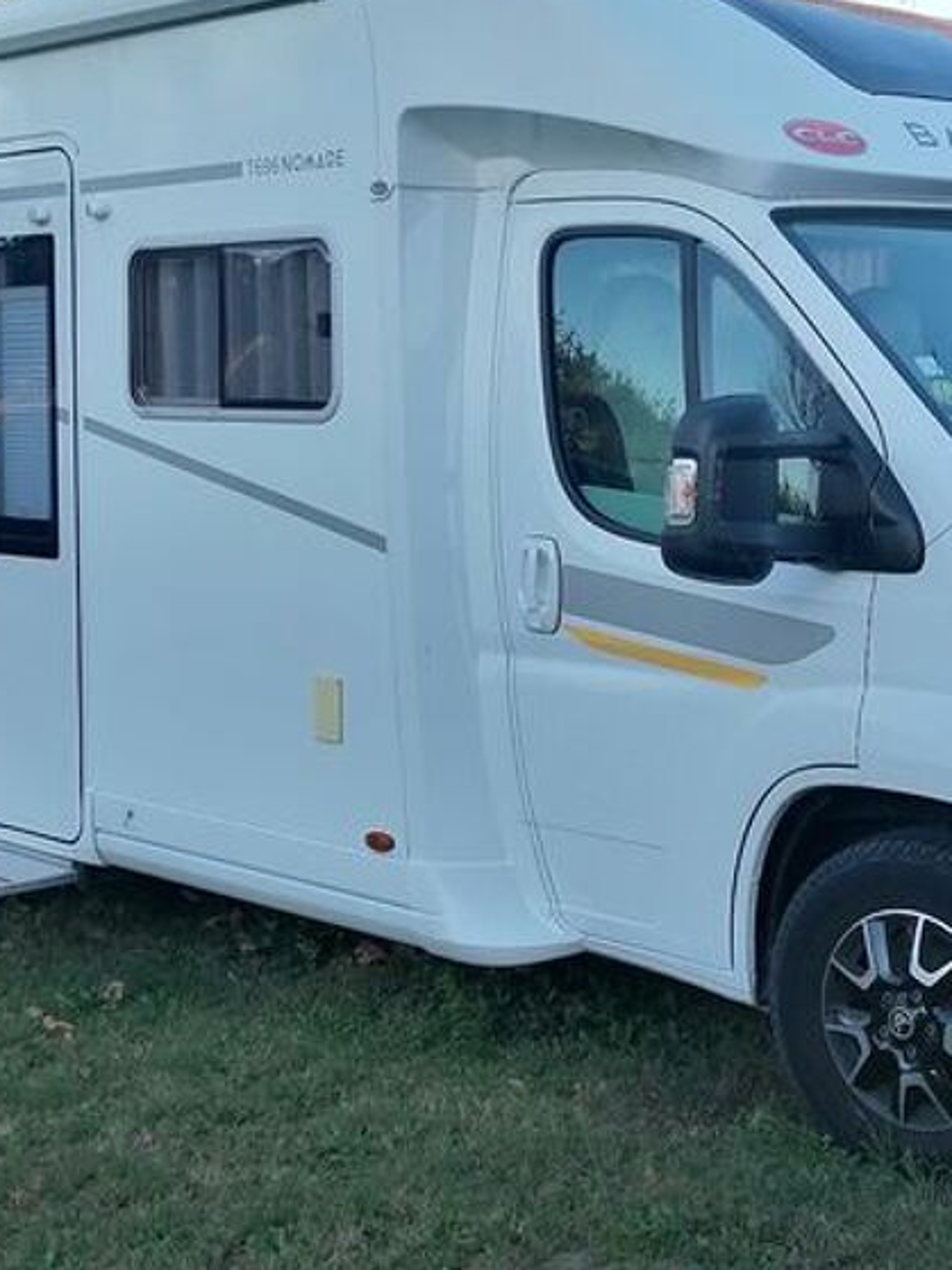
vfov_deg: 31.2
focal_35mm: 62
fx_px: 2274
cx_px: 561
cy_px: 610
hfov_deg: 23.6
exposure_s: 1/360
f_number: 1.8
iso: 50
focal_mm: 3.95
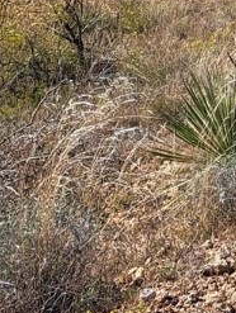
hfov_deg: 9.4
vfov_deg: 12.1
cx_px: 463
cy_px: -257
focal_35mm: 149
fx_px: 1351
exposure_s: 1/1536
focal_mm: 5.23
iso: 50
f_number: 1.8
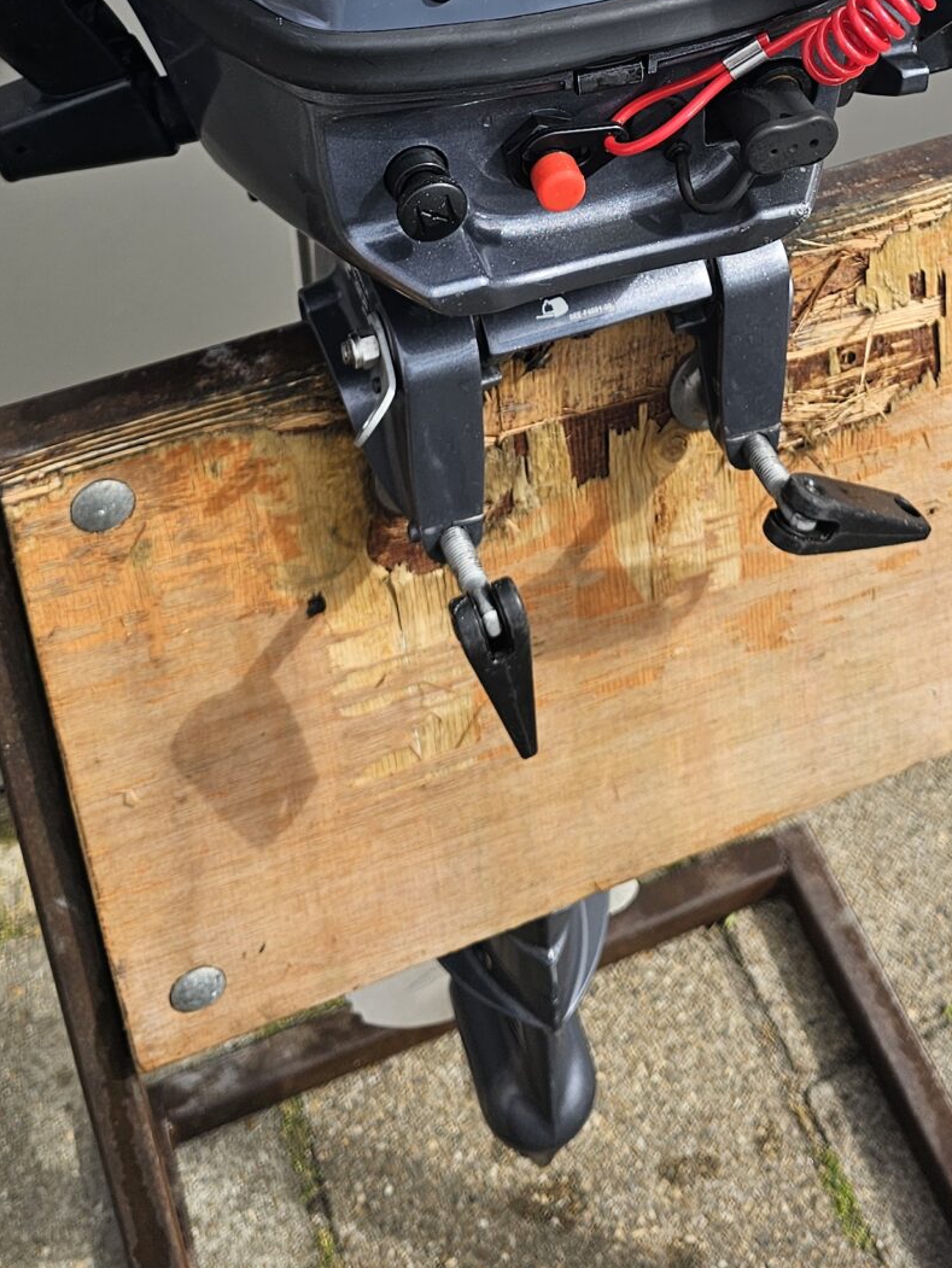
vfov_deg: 30.8
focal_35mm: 56
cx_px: 633
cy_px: -110
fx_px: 2052
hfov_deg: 26.0
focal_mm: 6.3
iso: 10
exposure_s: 1/511
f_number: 1.7
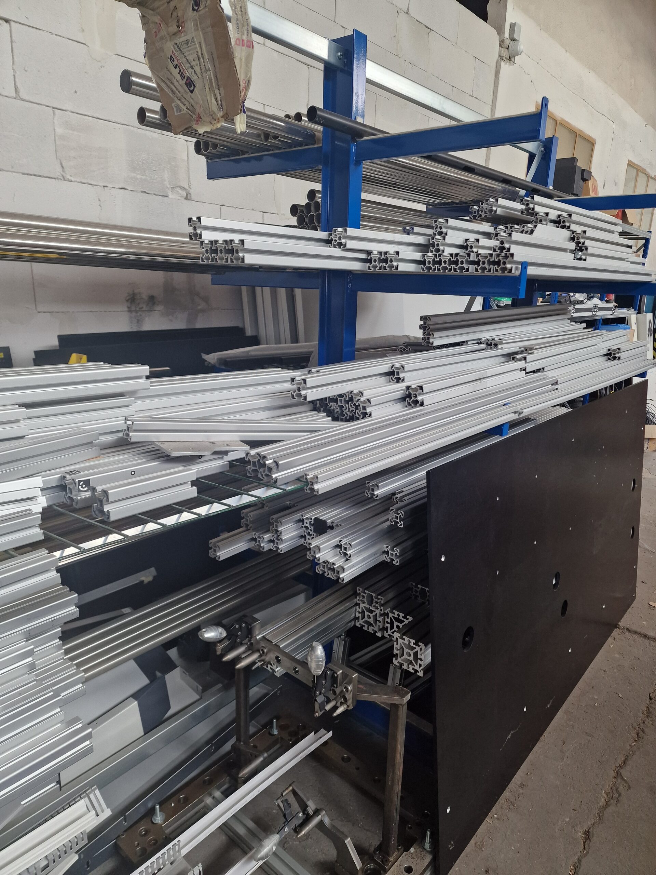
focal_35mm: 23
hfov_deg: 58.9
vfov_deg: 73.9
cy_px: 438
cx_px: 328
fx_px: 581
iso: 160
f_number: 1.8
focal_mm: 6.4
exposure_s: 1/100
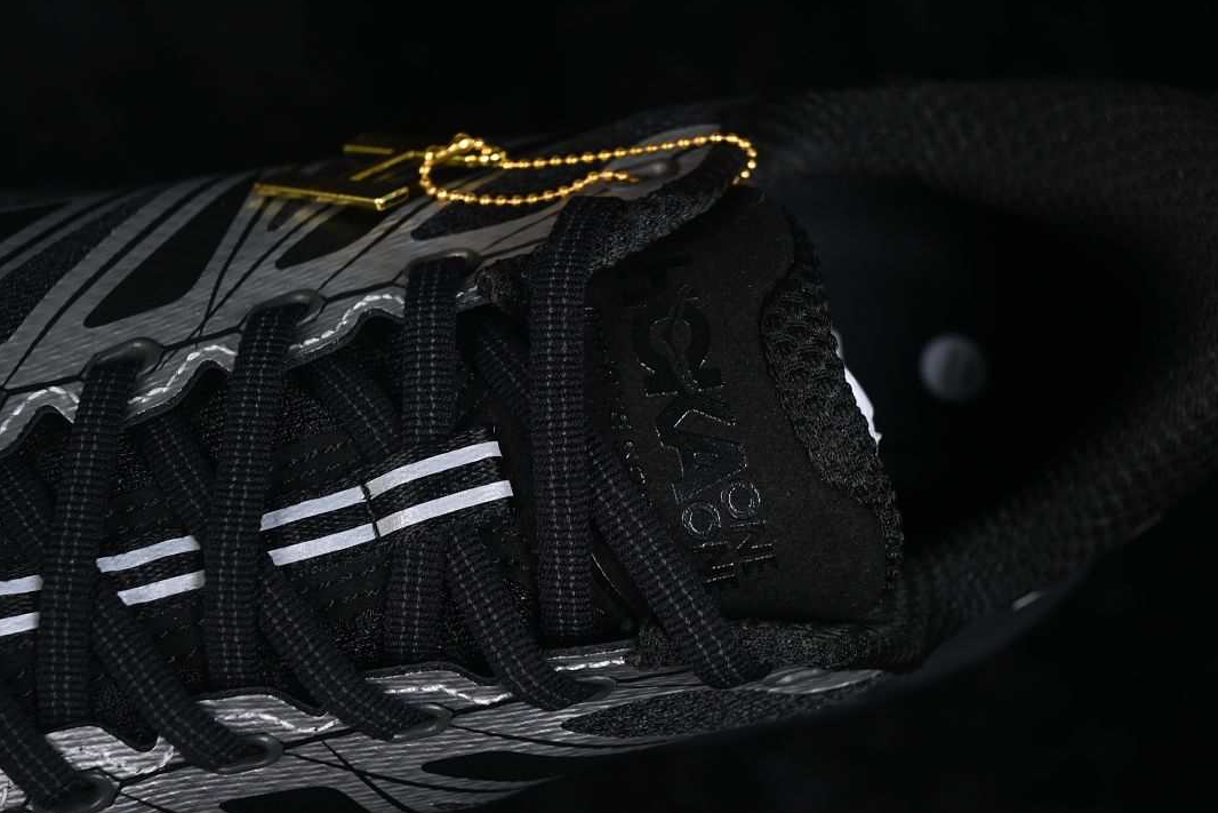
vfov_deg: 18.0
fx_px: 2572
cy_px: 407
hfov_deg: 26.6
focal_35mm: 76
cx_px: 607
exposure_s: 1/60
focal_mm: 50
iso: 160
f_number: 6.3
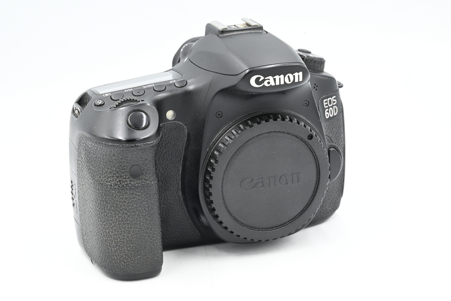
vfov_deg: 17.3
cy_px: 150
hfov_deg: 25.7
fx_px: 990
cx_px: 226
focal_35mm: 79
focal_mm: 79
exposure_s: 1/13
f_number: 14
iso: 200
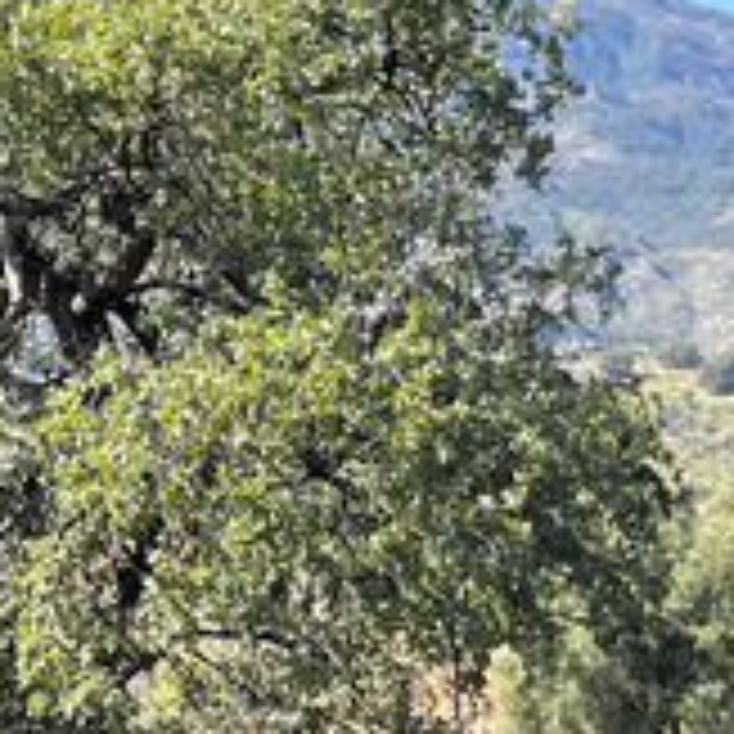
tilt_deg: -3.8
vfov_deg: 12.2
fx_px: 3407
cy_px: 689
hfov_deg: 12.2
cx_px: 140
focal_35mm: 142
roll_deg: -5.8
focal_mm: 5.1
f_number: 1.6
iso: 50
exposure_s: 1/1009
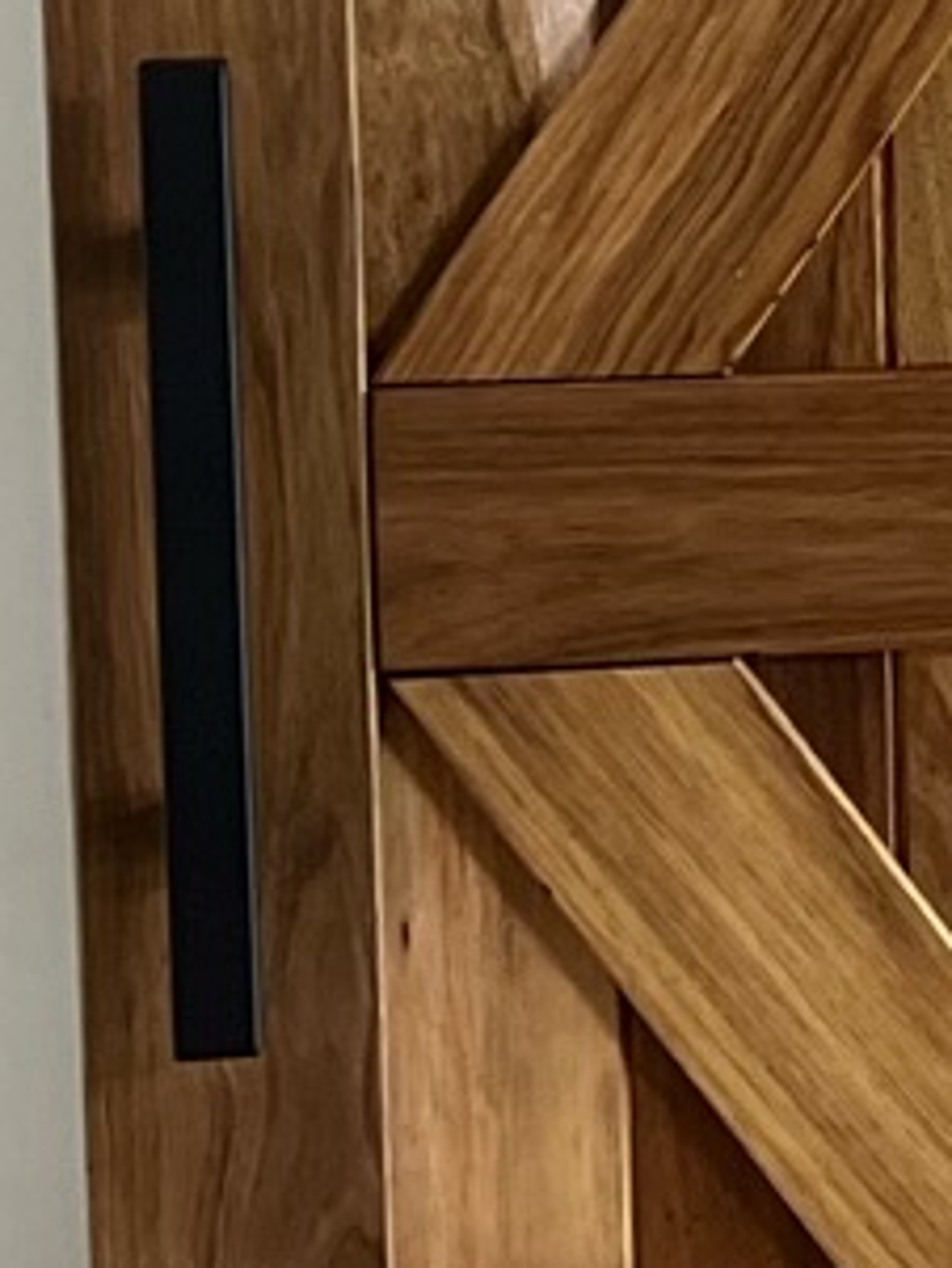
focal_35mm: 177
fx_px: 6486
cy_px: 183
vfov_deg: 11.1
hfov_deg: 7.6
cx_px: 2586
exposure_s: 1/91
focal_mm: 5.7
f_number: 1.5
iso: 125
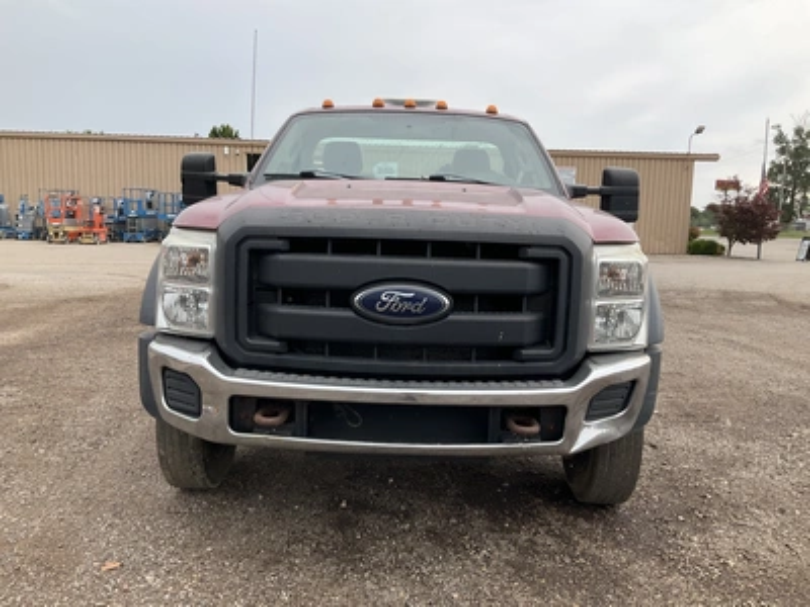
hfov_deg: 61.7
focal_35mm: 29
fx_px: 679
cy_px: 304
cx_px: 405
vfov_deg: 48.2
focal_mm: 3
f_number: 1.8
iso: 25
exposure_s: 1/450
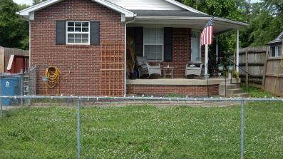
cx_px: 142
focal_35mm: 56
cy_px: 66
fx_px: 420
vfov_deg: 21.4
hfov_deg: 37.2
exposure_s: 1/500
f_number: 4.5
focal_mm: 9
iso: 125
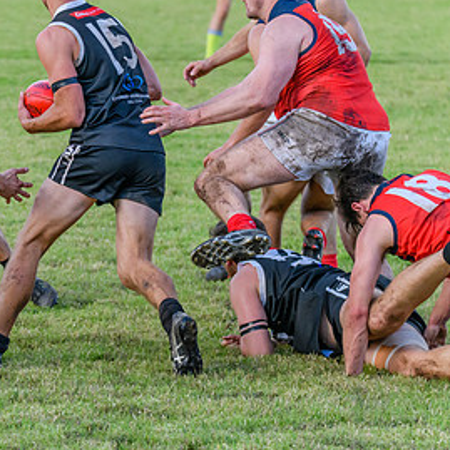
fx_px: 4148
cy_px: 143
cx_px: 110
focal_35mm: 282
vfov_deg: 6.2
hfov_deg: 6.2
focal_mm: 150
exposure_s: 1/2000
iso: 2200
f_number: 5
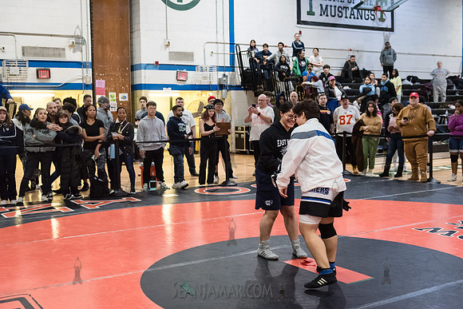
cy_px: 154
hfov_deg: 44.5
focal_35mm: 44
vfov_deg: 30.5
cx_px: 232
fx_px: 566
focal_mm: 44
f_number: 3.2
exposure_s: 1/320
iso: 8000
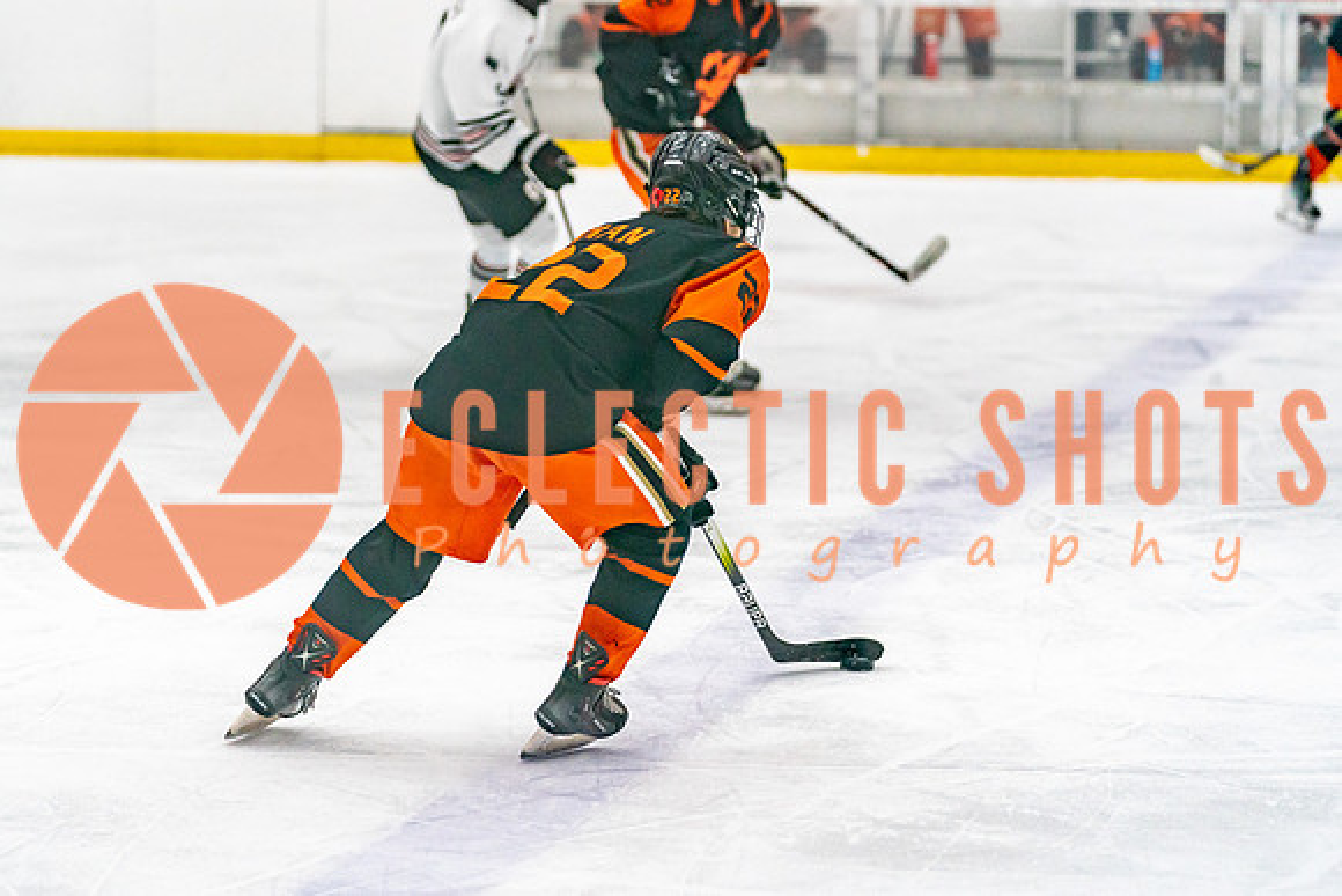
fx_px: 5246
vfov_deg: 9.8
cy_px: 448
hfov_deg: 14.6
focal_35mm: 141
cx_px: 568
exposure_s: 1/1250
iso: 3200
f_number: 2.8
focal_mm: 109
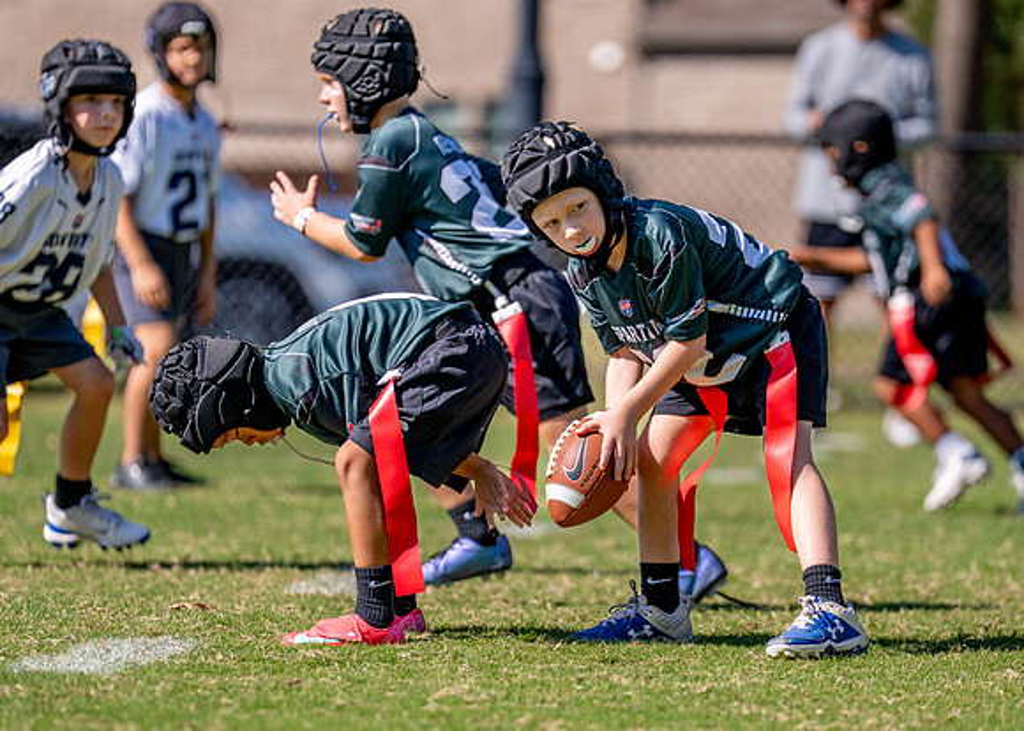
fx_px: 7270
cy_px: 456
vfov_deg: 5.8
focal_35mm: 250
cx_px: 595
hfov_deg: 8.1
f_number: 2.8
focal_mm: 178
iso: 250
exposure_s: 1/5000
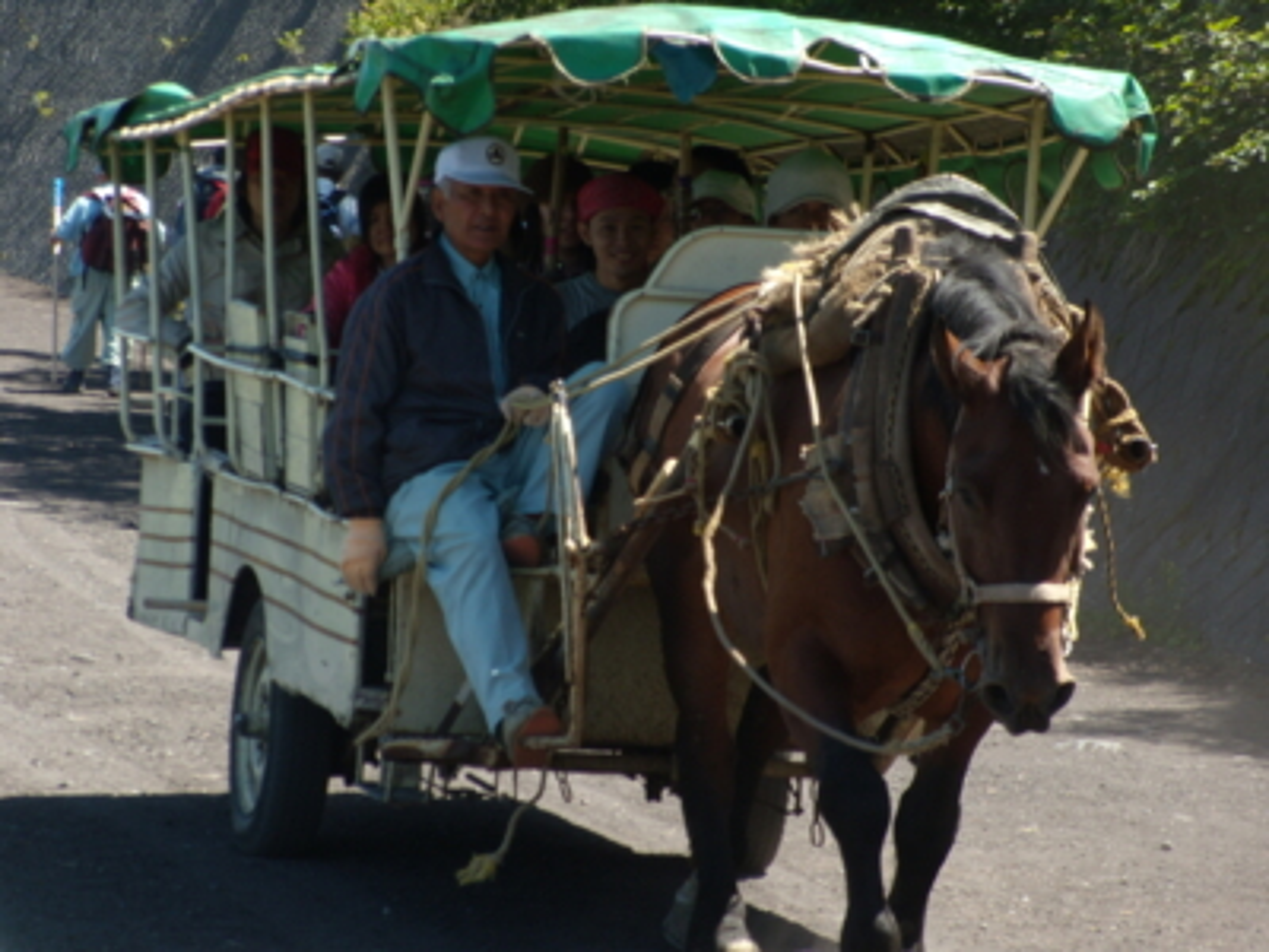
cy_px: 476
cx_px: 634
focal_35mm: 180
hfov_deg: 11.0
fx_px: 6599
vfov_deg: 8.2
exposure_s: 1/200
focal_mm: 32
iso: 80
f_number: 4.5
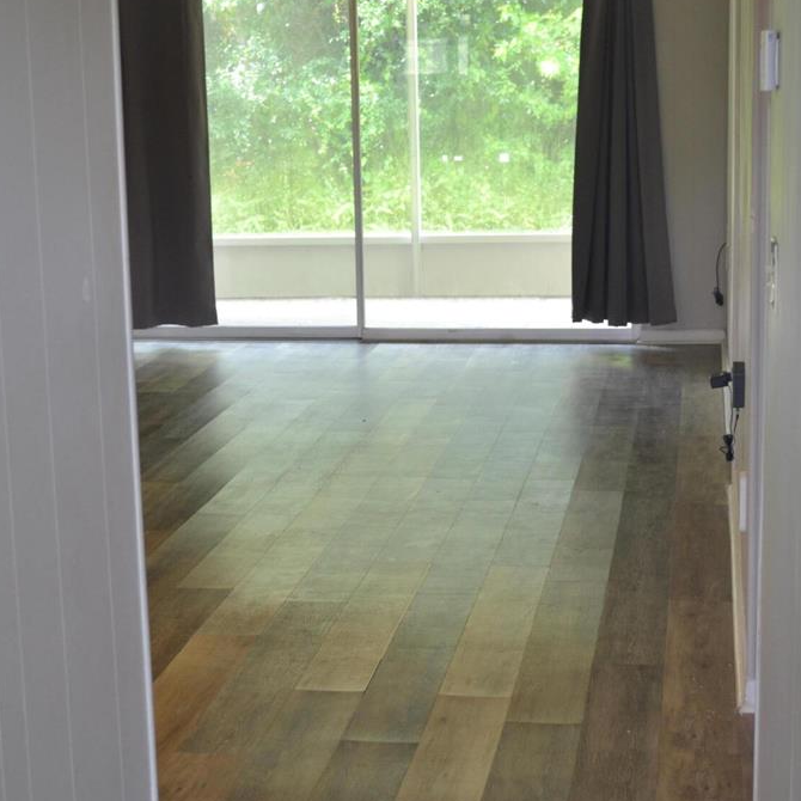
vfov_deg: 23.7
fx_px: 1911
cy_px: 453
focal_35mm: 73
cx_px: 388
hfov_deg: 23.7
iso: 400
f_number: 4.8
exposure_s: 1/50
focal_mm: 32
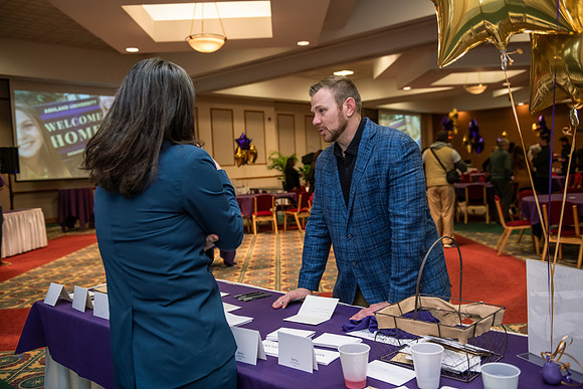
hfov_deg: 55.8
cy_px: 194
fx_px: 551
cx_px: 292
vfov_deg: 38.9
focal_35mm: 34
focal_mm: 34
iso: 1600
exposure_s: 1/160
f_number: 3.2
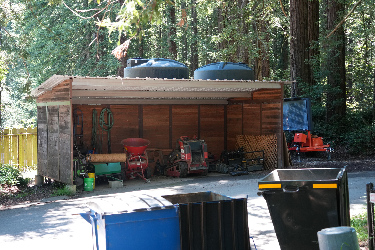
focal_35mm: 58
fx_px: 604
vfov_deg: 23.4
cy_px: 125
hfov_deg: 34.5
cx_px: 188
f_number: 4.5
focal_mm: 58
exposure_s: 1/100
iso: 1000
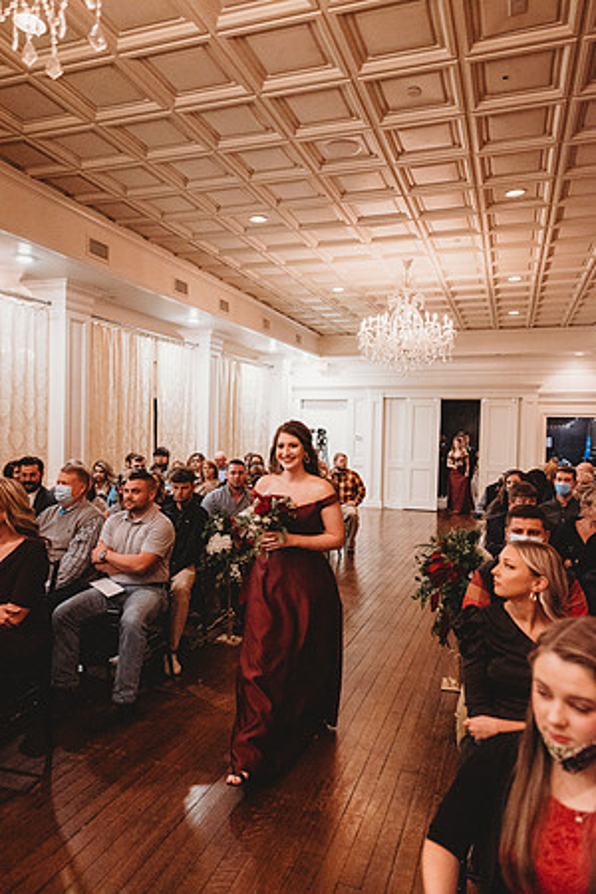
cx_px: 298
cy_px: 447
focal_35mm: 24
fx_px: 596
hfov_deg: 53.1
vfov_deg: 73.7
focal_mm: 24
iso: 5000
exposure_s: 1/160
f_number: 2.8
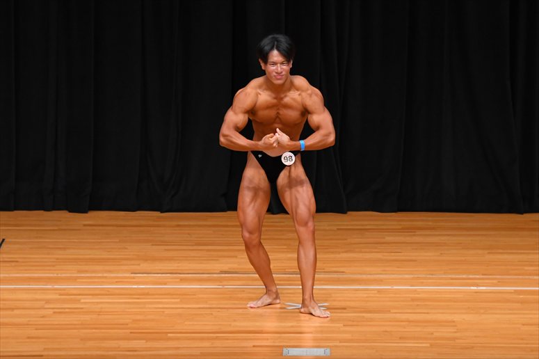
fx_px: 4041
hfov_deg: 7.6
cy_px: 180
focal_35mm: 270
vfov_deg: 5.1
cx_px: 270
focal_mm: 180
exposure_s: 1/400
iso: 3200
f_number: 5.6
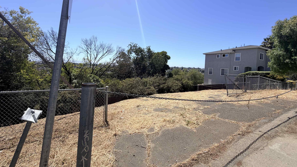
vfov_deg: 66.6
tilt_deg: -2.0
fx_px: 126
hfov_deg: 99.4
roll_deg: -2.4
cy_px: 69
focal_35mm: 16
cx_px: 147
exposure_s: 1/901
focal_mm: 2.22
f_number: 2.2
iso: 20
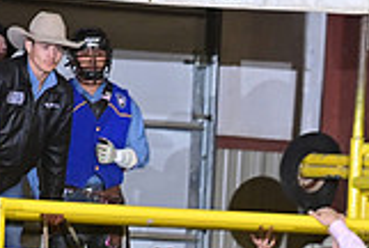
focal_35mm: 719
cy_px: 433
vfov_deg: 1.9
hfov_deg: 2.9
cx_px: 319
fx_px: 7383
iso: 1600
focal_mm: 200
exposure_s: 1/250
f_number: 3.2
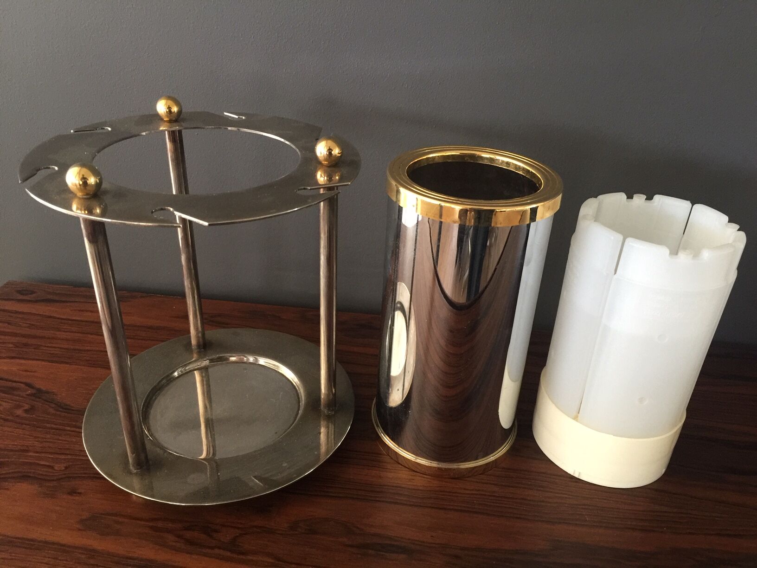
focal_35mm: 29
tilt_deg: -29.8
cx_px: 378
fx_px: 634
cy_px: 284
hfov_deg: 61.7
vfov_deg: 48.2
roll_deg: -3.2
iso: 125
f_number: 2.2
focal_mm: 4.15
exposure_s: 1/17
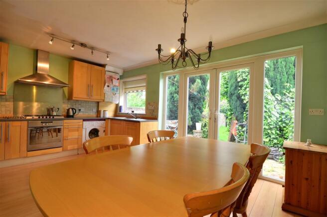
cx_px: 164
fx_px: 156
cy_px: 108
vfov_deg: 69.4
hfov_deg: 92.6
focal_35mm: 17
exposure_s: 1/6
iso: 320
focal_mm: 11.5
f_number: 9
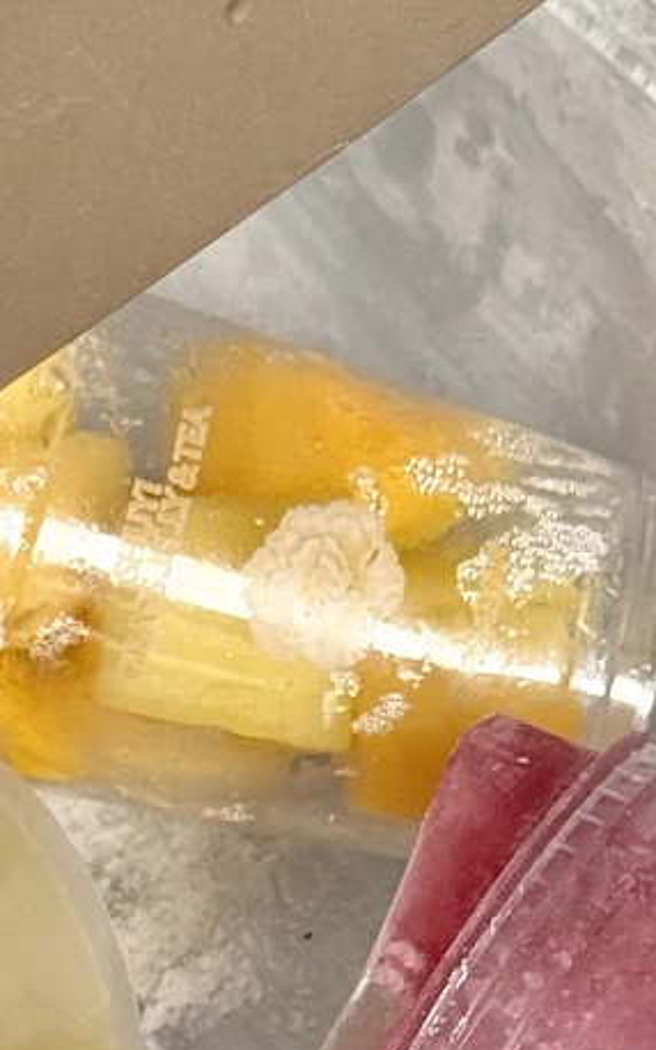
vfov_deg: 12.7
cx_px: 284
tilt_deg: -57.6
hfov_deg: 8.2
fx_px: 4580
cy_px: 1321
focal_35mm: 160
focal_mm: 6.76
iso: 100
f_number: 1.78
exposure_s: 1/60
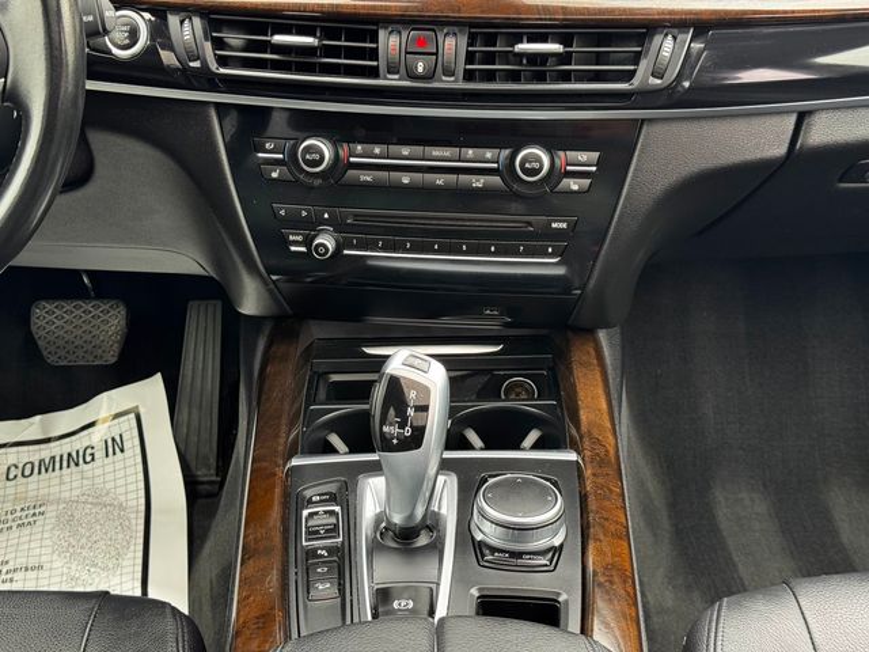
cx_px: 434
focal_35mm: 48
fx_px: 1205
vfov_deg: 30.3
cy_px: 326
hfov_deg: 39.7
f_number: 1.78
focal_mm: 6.76
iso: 100
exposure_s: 1/66
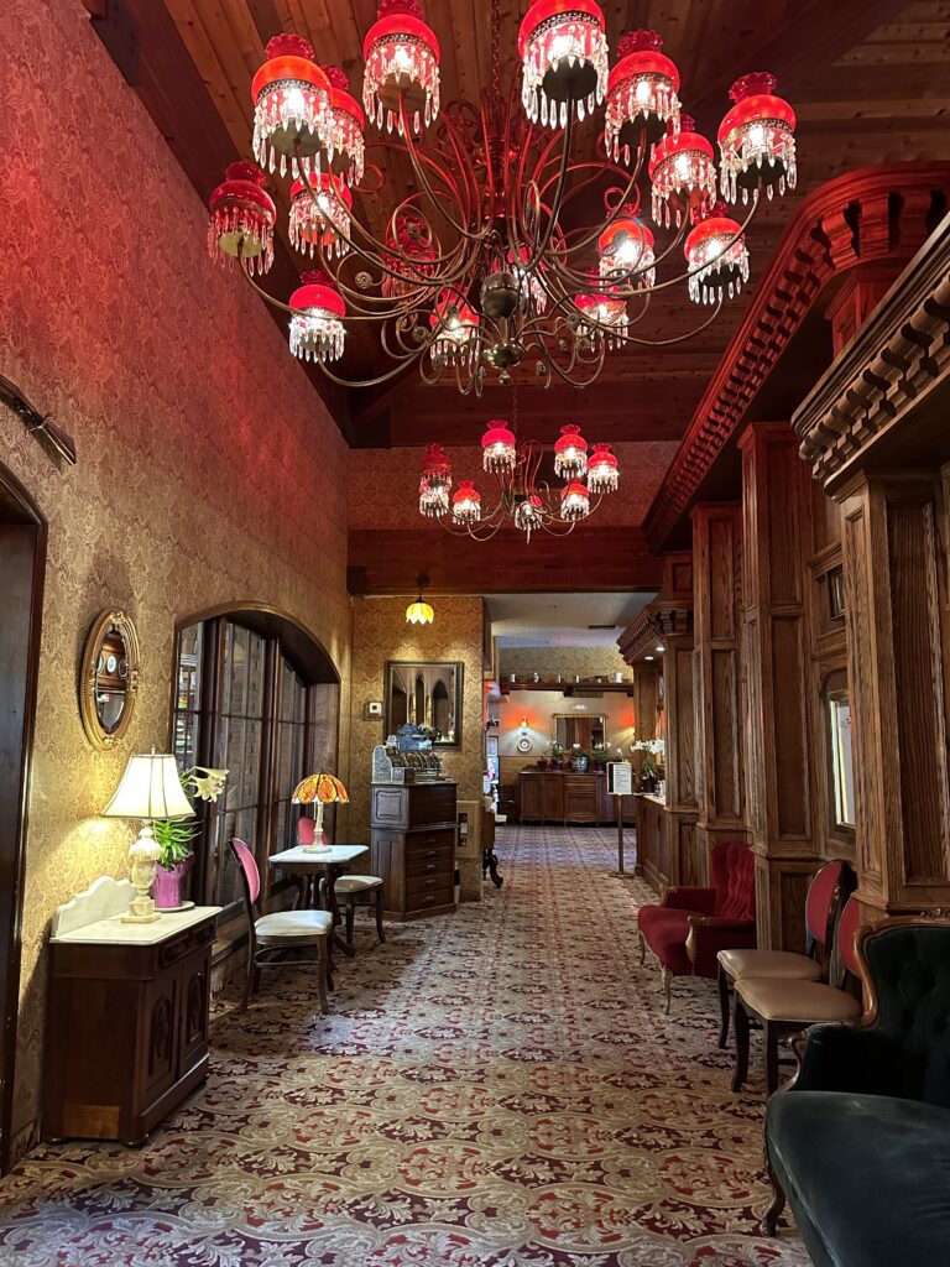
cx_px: 475
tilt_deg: +7.7
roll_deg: -0.7
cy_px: 634
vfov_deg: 71.6
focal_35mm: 24
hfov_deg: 56.8
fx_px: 878
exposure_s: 1/40
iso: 1000
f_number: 1.78
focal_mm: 6.86
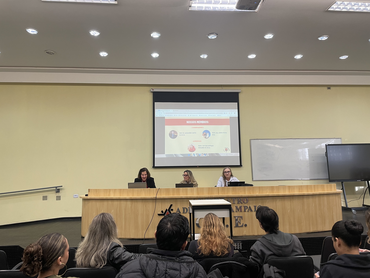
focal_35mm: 26
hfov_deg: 67.3
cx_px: 185
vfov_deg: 53.1
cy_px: 139
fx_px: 278
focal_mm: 4.2
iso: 80
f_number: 1.6
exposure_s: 1/60
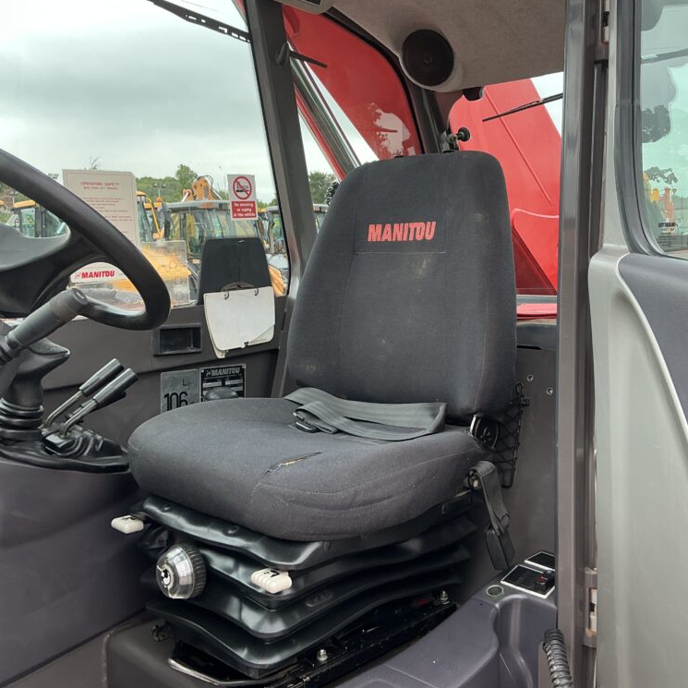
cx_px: 401
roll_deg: +2.4
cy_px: 348
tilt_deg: -6.2
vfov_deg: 48.4
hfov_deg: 48.3
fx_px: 765
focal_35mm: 34
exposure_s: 1/122
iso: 20
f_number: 1.8
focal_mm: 3
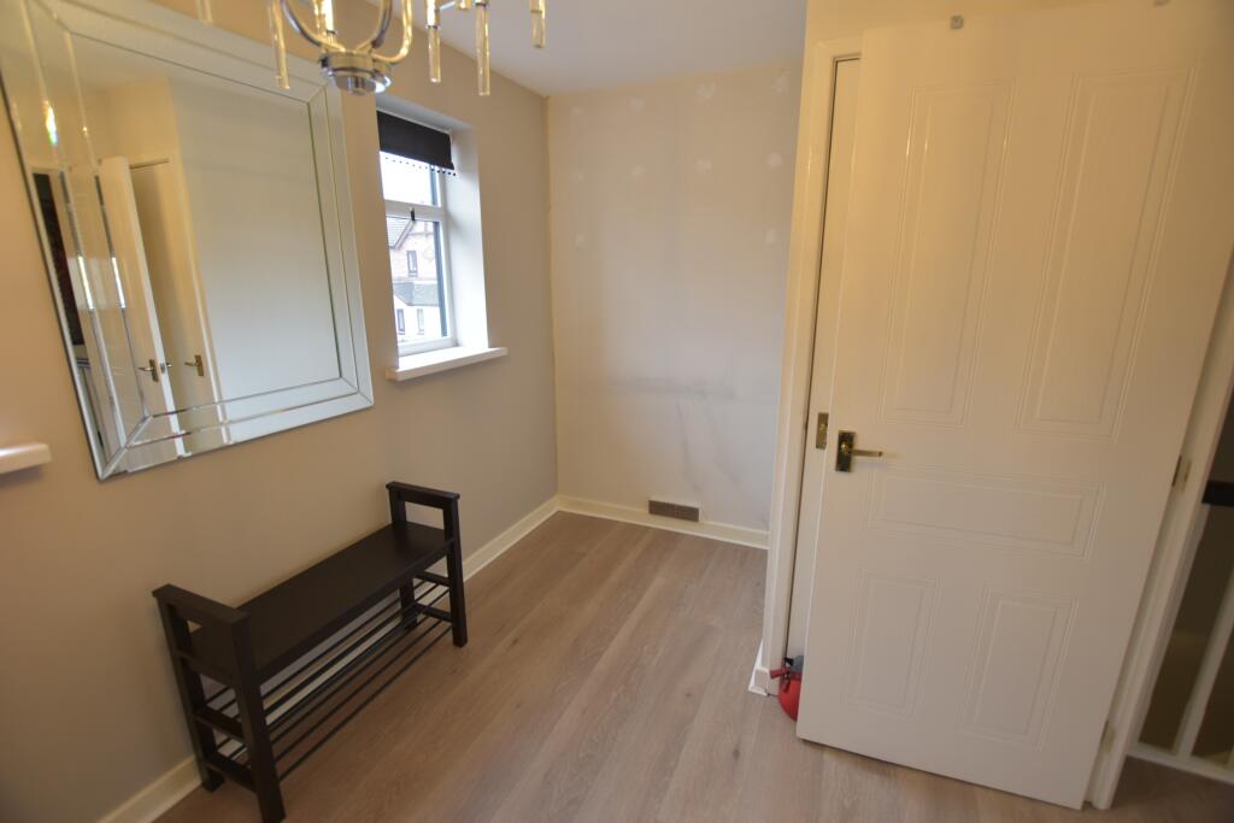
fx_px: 514
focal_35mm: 15
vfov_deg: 77.3
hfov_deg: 100.4
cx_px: 617
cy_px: 412
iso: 200
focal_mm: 10
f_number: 3.5
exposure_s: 1/30
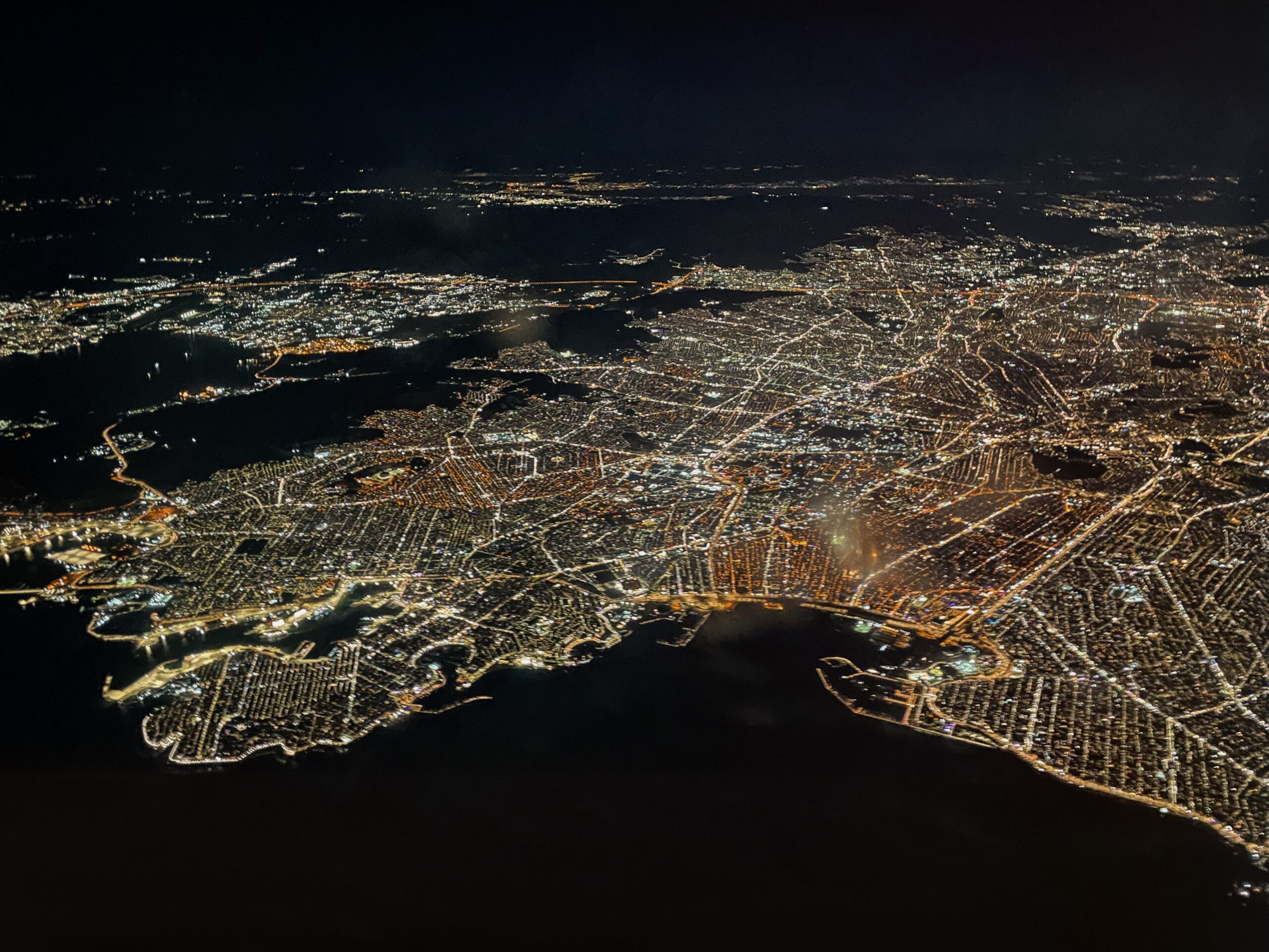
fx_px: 953
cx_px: 634
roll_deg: +1.7
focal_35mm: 26
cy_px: 476
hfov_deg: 67.3
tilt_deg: -19.7
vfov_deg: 53.1
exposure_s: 1/8
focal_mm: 4.2
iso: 640
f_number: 1.6
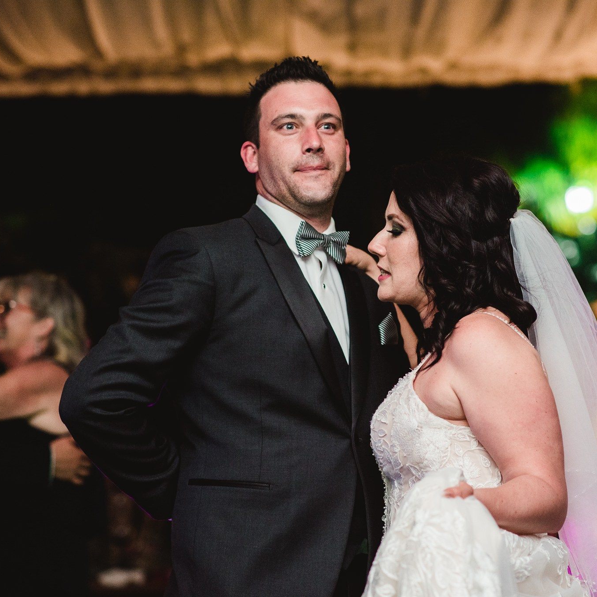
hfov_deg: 16.0
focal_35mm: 109
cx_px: 388
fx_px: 2127
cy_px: 300
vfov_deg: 16.0
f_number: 2.8
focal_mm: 85
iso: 1250
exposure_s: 1/160
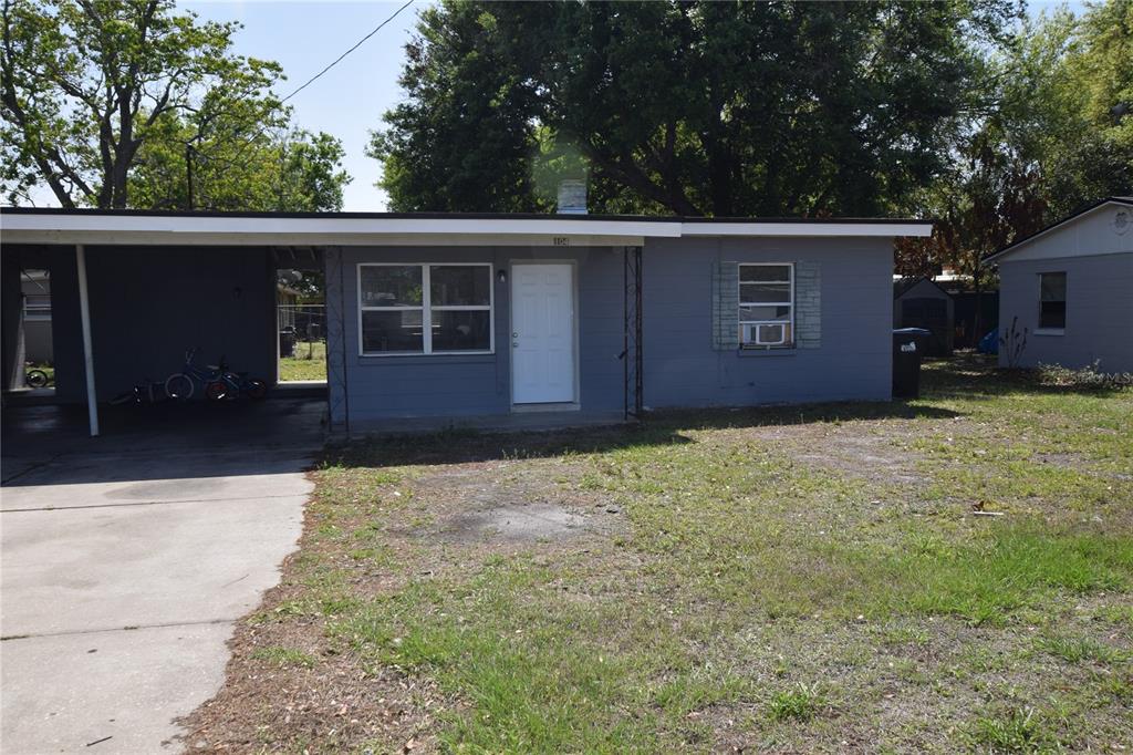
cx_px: 566
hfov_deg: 61.9
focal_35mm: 30
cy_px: 378
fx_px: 944
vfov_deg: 43.6
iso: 100
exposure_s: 1/200
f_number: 10
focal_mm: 20
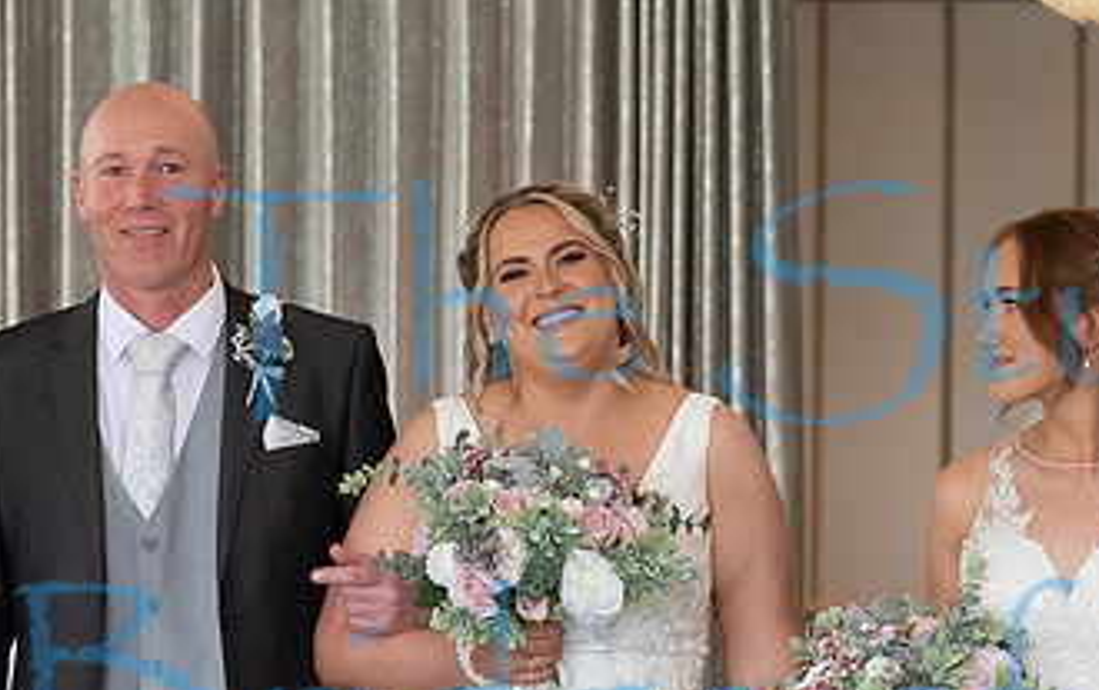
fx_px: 8725
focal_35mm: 291
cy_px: 684
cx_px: 741
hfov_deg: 7.2
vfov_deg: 4.5
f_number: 4
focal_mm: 70
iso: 1100
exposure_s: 1/200
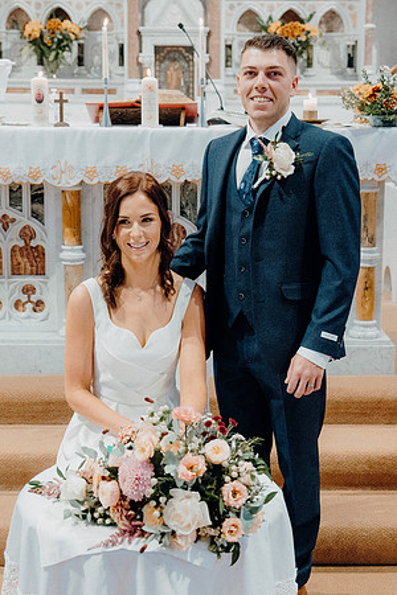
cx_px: 198
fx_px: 992
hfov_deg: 22.6
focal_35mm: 60
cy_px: 298
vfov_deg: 33.4
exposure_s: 1/160
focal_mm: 40
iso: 4000
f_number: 3.5
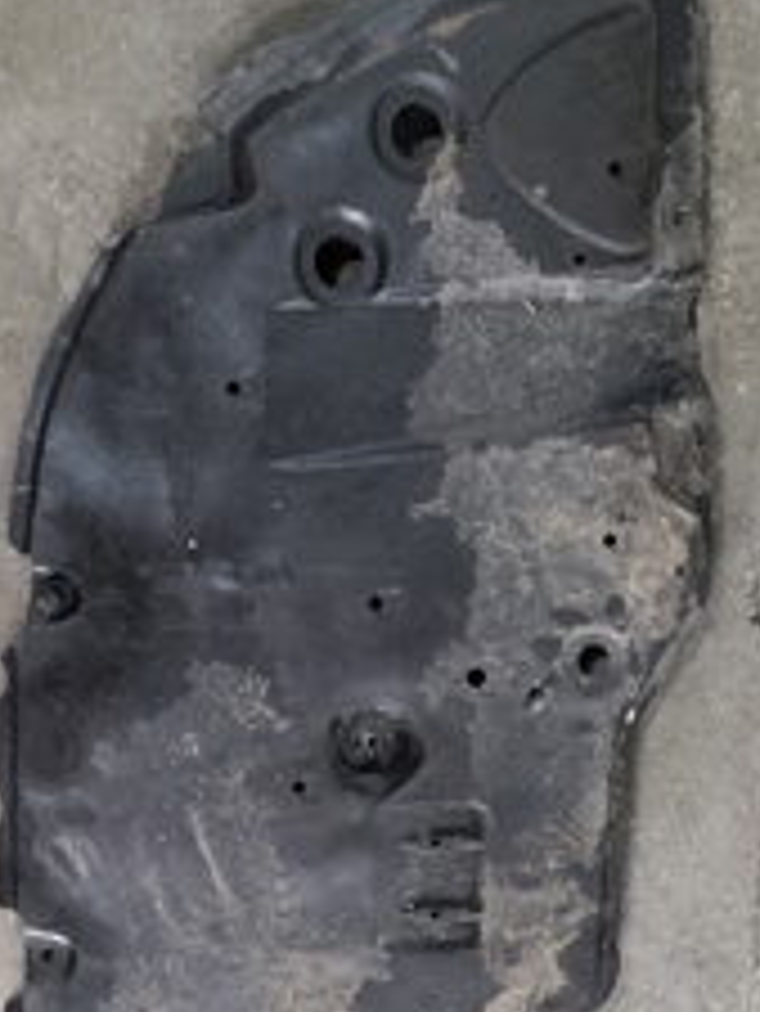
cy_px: 877
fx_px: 1433
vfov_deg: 36.8
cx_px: 470
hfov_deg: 29.6
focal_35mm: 49
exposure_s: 1/25
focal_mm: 6.14
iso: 1250
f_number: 1.6
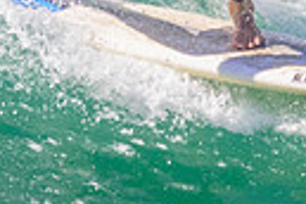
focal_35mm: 4096
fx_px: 34813
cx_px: 313
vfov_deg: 0.3
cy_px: -160
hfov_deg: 0.5
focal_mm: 800
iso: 1800
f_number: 11
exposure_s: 1/1600
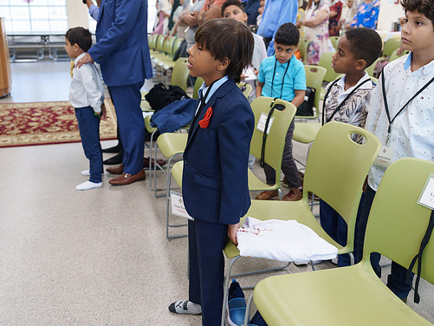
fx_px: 451
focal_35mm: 36
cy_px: 153
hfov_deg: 51.2
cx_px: 186
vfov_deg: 39.7
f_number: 3.5
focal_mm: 30
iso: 800
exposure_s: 1/100
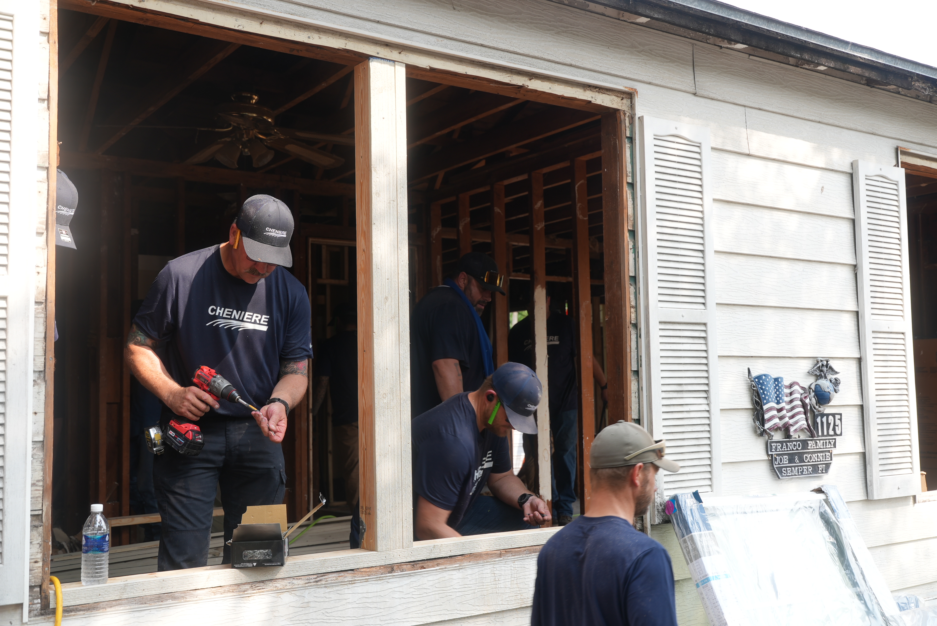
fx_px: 937
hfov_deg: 53.1
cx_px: 468
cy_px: 313
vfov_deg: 36.9
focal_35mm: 36
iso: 80
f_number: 5
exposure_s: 1/100
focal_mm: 36
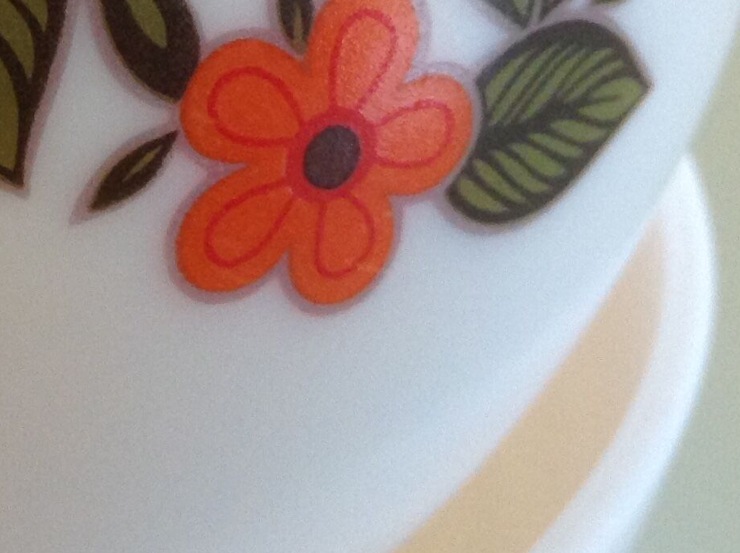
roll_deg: +3.7
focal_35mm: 99
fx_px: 2113
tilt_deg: -28.5
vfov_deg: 14.5
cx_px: -183
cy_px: -95
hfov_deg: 18.6
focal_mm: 4.28
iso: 160
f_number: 2.4
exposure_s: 1/17
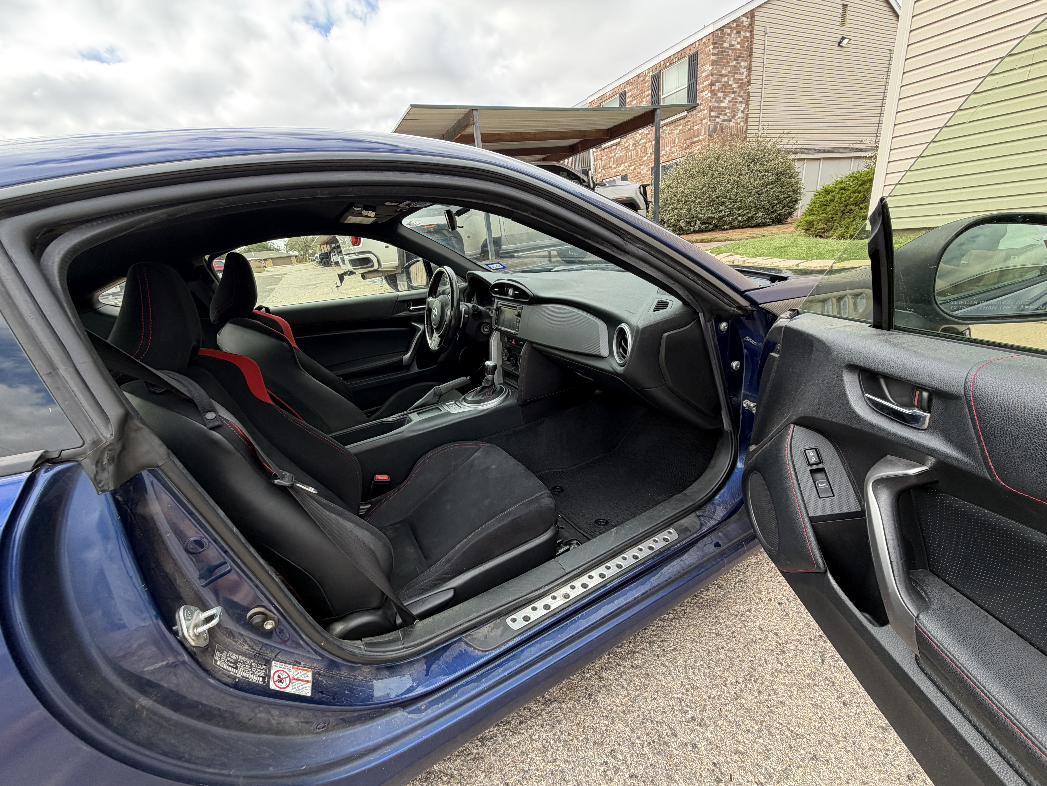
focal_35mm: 14
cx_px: 524
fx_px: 423
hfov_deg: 102.1
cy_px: 393
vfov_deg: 85.7
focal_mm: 2.22
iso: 40
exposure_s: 1/224
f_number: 2.2
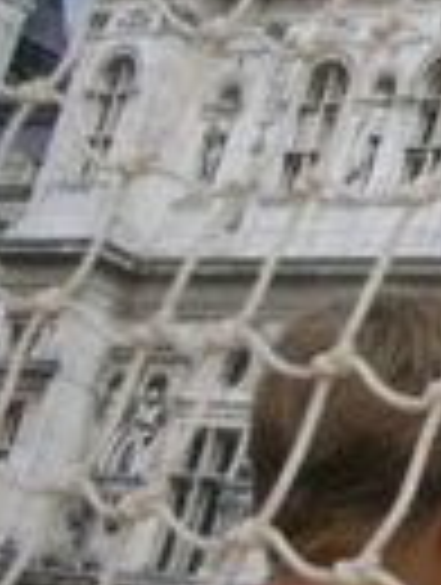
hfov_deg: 7.8
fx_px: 2912
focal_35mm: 172
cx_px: 1208
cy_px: 58
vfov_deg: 11.4
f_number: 8.5
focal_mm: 5.8
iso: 50
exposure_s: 1/75.4
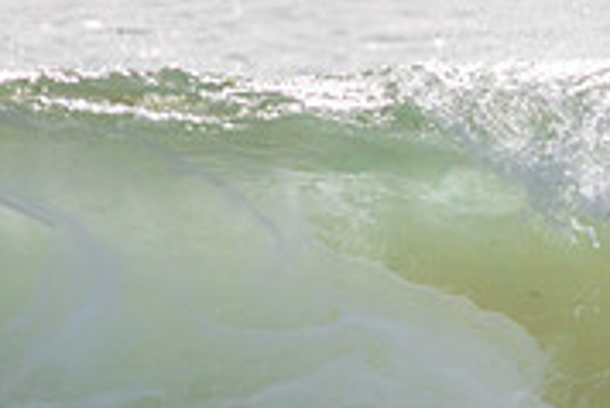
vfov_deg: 0.5
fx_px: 44243
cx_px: 853
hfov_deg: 0.8
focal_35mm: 2609
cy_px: 506
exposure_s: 1/2000
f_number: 11
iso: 450
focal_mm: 800
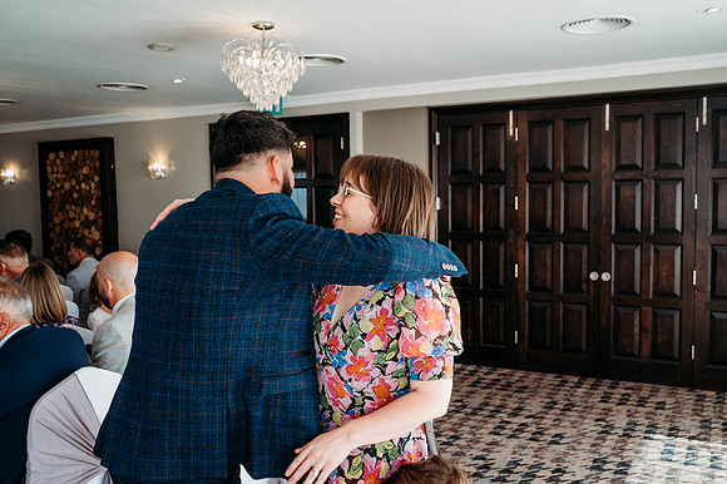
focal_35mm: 35
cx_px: 364
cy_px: 242
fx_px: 706
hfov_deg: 54.5
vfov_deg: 37.8
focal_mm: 35
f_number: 6.3
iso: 1400
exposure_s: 1/200
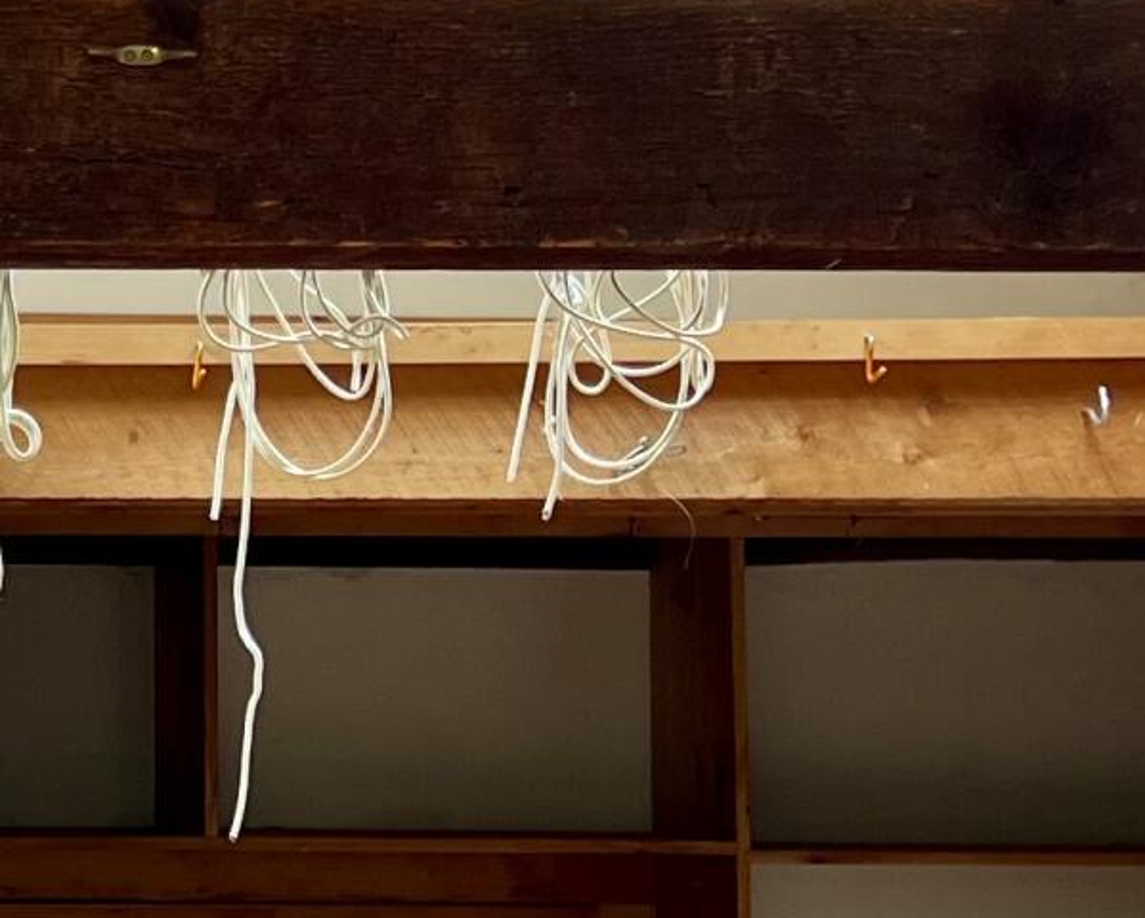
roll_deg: -0.3
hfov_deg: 14.2
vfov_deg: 12.2
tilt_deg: +2.7
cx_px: -528
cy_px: 453
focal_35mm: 127
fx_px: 4307
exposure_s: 1/121
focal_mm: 5.7
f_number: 1.5
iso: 64
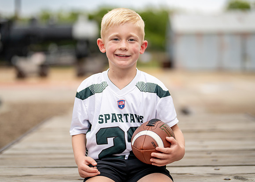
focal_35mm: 63
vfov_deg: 22.6
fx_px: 455
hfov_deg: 31.3
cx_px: 128
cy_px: 77
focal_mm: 50
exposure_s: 1/1600
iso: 320
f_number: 1.2
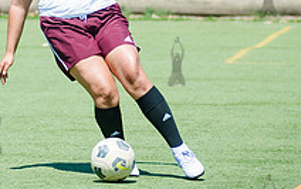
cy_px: 28
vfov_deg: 2.7
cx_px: 84
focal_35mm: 488
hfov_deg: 4.3
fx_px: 4007
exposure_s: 1/1000
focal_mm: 125
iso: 200
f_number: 4
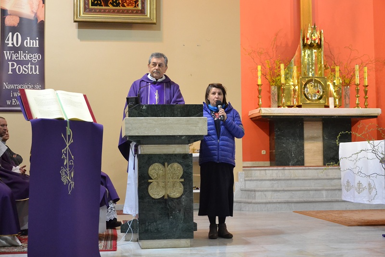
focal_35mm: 52
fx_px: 561
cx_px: 192
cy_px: 128
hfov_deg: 37.9
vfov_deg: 25.7
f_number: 5
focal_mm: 35
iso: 3200
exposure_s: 1/100
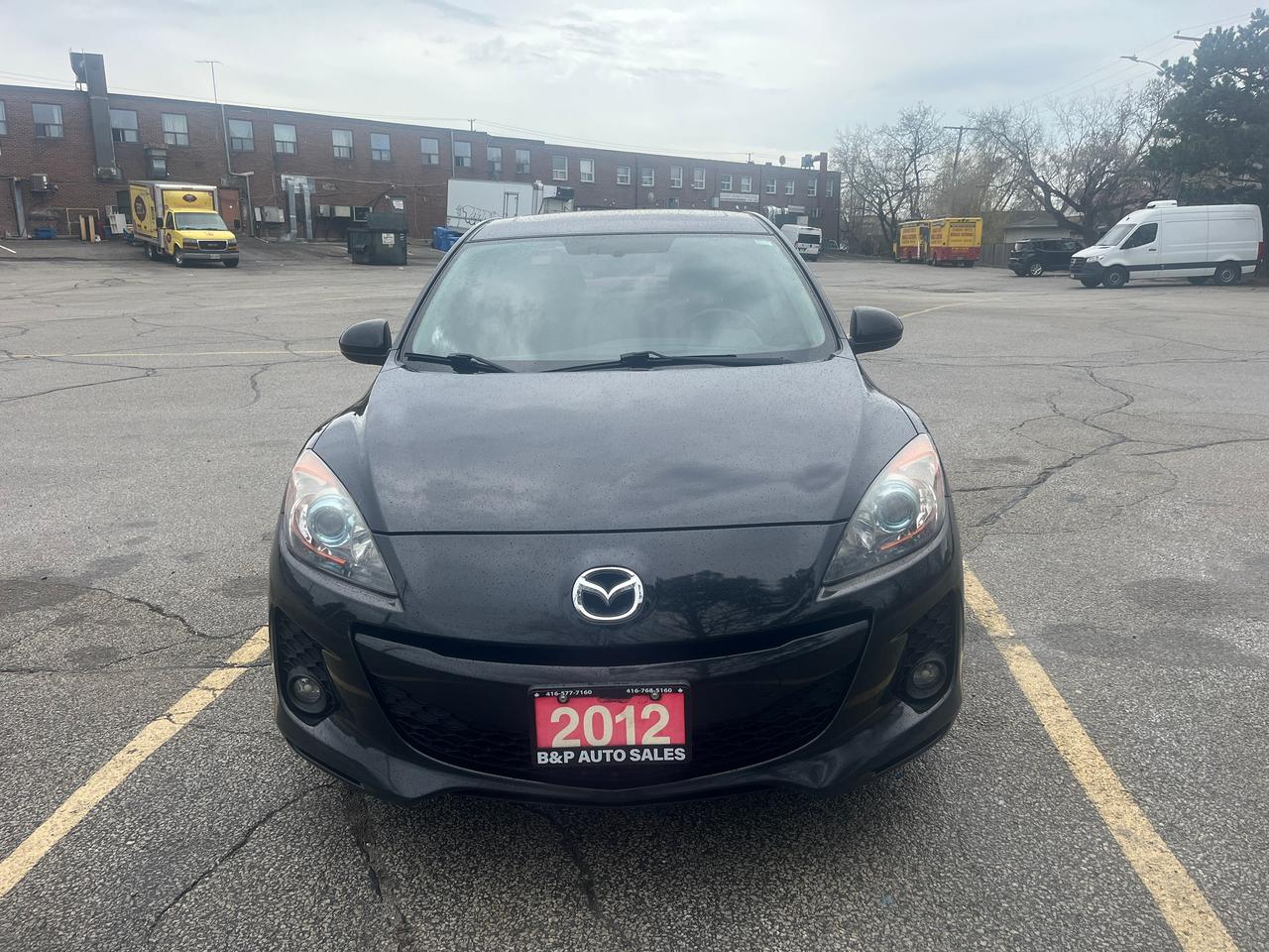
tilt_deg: -14.6
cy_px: 476
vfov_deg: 53.1
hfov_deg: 67.3
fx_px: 953
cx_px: 634
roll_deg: +0.1
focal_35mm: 26
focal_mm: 5.1
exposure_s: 1/1517
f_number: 1.6
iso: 50
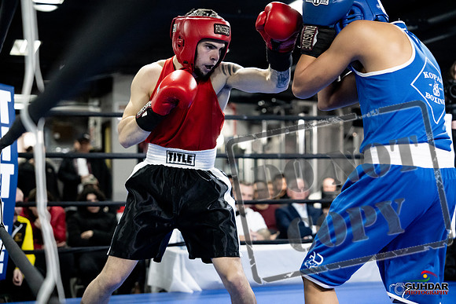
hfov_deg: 28.8
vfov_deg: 19.5
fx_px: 887
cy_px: 152
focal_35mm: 70
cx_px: 228
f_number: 2.8
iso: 8000
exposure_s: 1/1000
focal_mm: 70
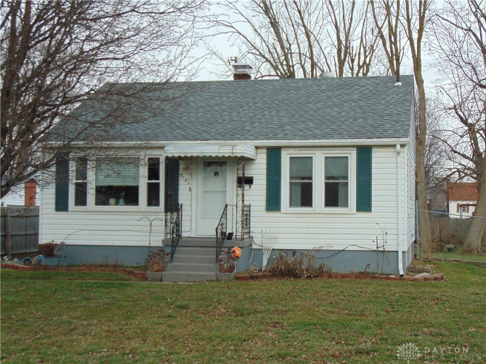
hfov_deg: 32.2
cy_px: 182
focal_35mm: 60
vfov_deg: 24.4
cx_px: 243
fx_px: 842
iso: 80
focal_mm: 10.8
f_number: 3.6
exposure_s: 1/320
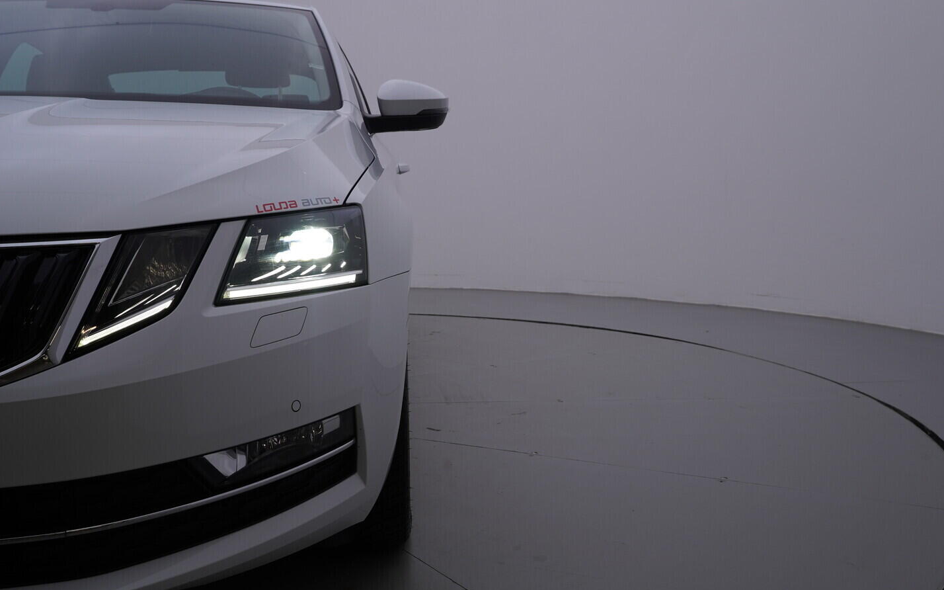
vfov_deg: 34.4
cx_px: 471
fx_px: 952
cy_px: 296
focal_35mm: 37
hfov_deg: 52.8
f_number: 5.6
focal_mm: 24
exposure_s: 1/160
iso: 125
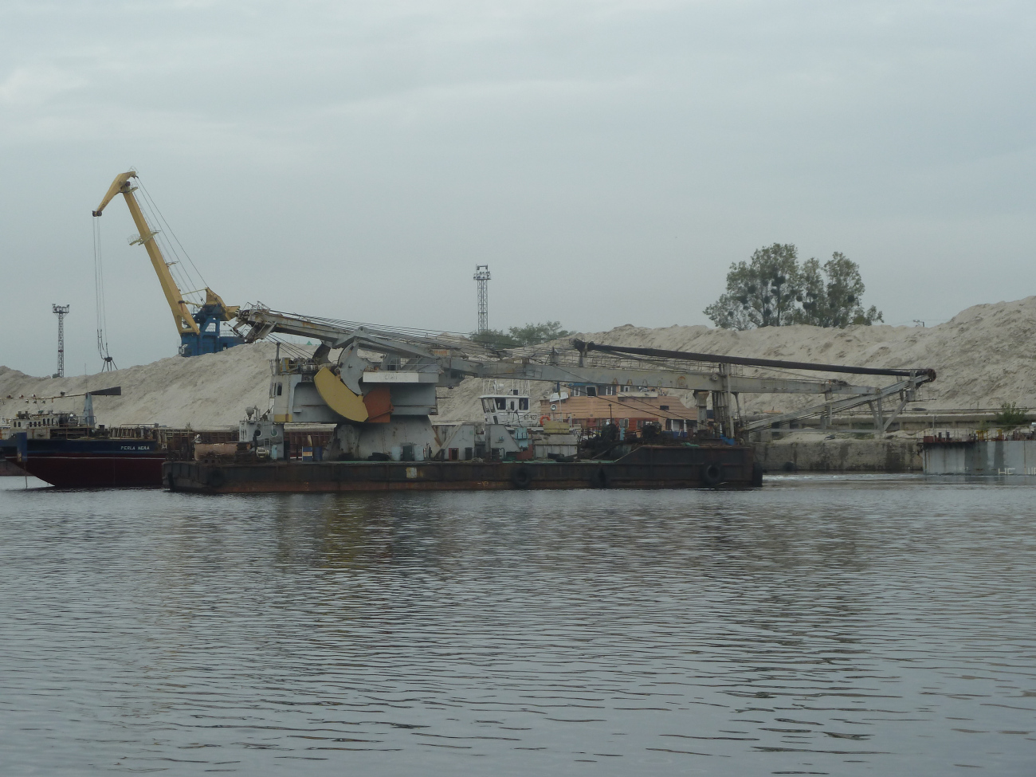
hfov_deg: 21.8
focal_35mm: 90
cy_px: 388
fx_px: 2694
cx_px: 518
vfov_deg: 16.4
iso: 80
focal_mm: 14.7
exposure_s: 1/200
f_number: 4.3
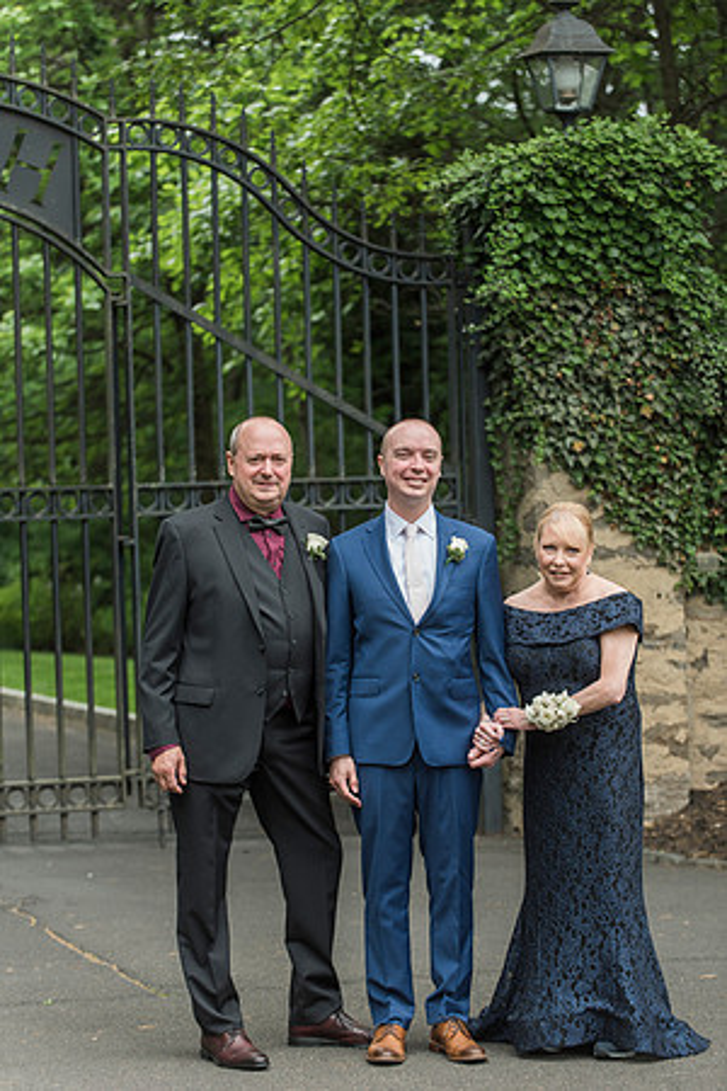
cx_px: 364
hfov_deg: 11.8
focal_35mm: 116
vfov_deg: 17.6
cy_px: 546
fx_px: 3514
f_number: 4
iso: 500
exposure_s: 1/400
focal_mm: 116
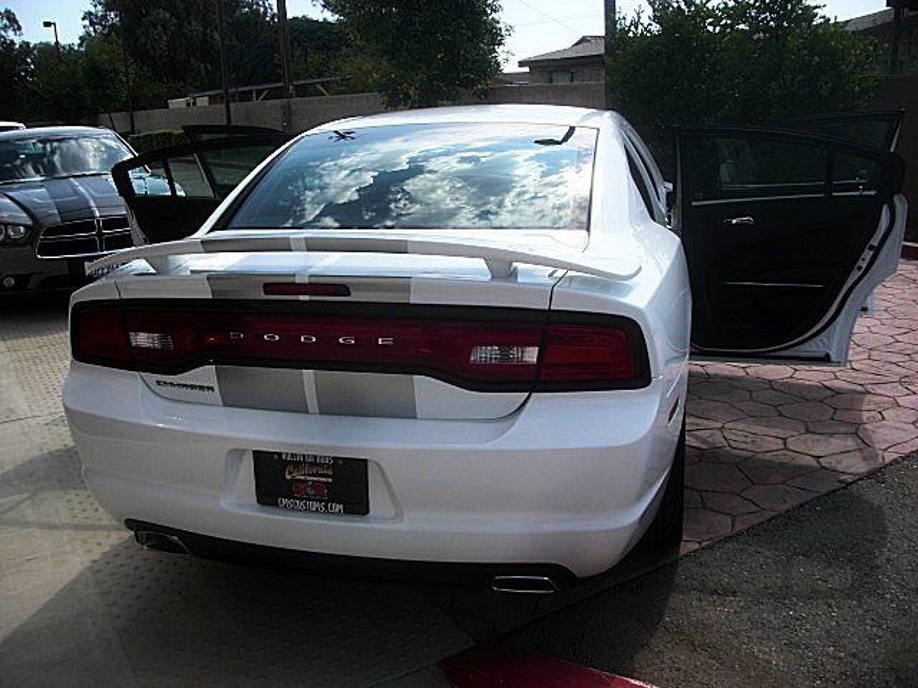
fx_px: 955
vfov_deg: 39.7
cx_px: 459
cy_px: 344
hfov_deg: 51.4
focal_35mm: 36
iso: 50
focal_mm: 6.3
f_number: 2.8
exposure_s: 1/1000
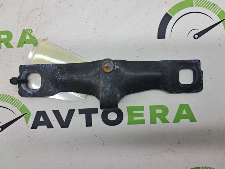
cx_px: 112
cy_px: 84
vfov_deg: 51.3
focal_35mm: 27
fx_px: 175
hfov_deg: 65.4
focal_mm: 4
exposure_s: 1/100
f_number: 1.8
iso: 50
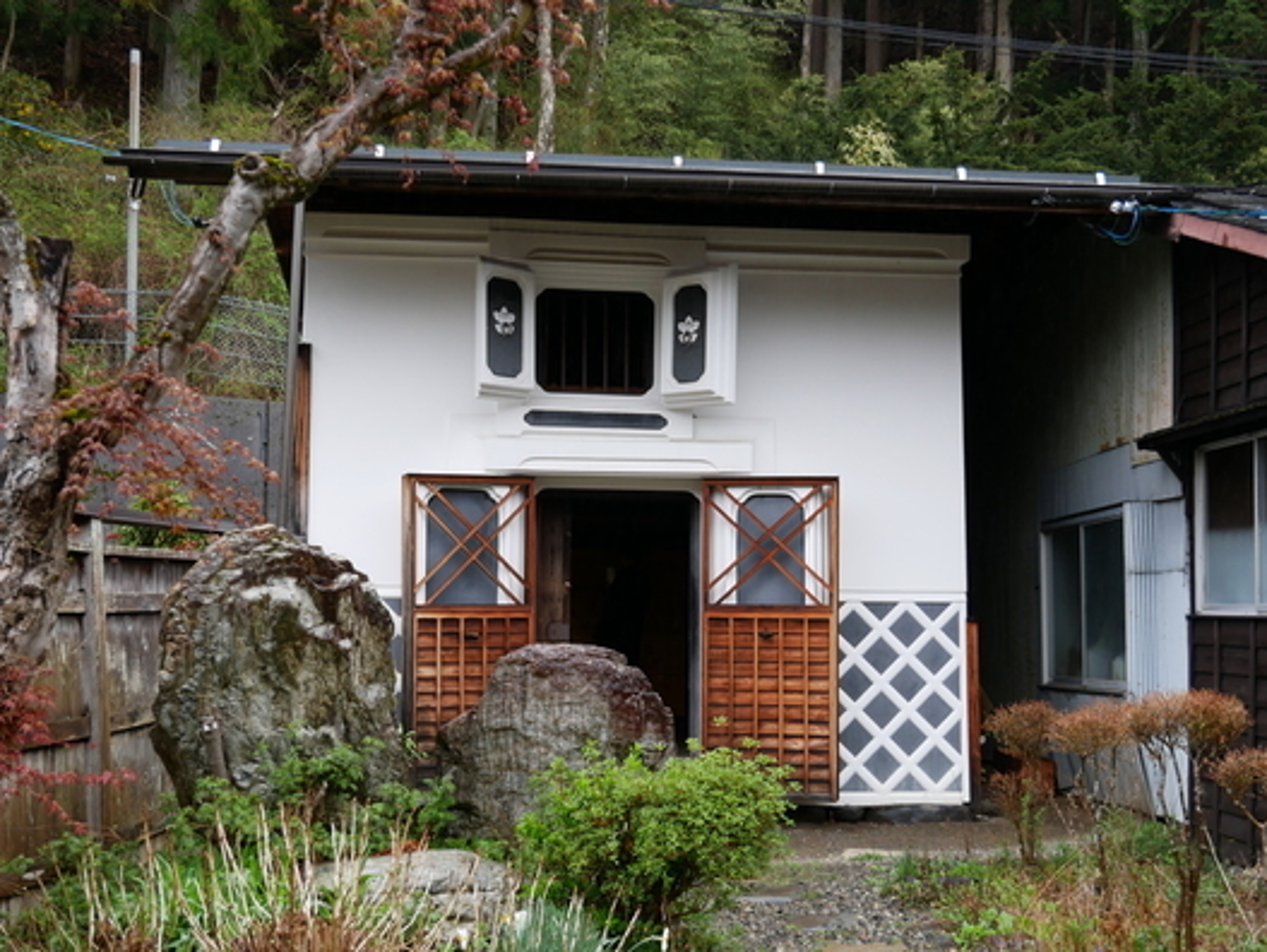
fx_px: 1502
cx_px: 659
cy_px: 504
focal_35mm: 41
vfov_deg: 35.2
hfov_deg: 45.7
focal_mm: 18
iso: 200
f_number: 4.5
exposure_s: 1/125
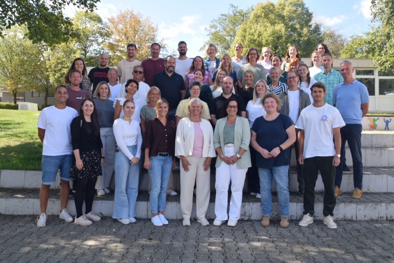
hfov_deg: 57.2
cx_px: 197
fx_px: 361
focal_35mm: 33
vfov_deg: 40.0
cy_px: 132
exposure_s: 1/250
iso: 320
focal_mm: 22
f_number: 8
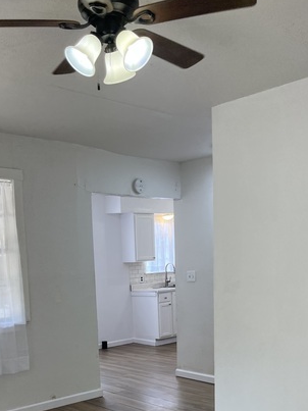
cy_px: 327
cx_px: 132
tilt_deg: -7.5
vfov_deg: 42.0
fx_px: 510
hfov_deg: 33.5
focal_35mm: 43
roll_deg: +2.6
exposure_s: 1/138
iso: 50
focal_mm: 5.1
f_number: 1.6
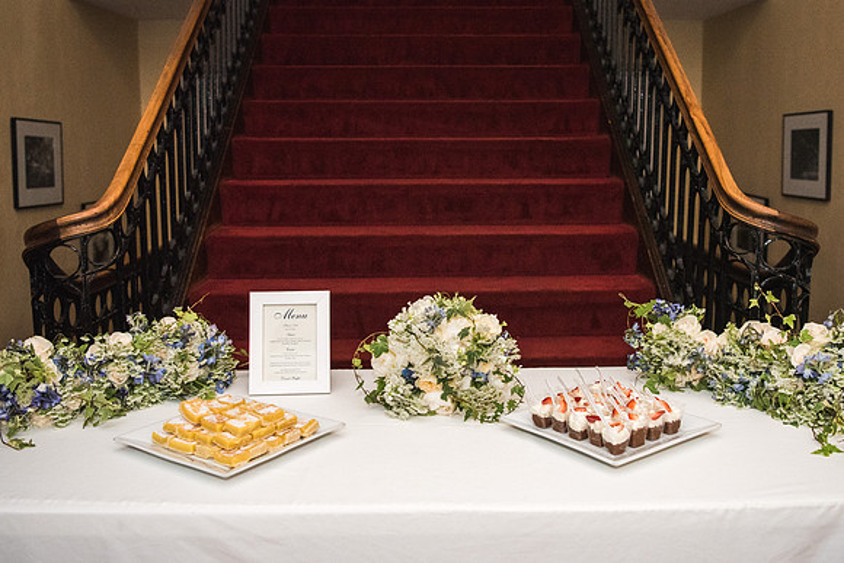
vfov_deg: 35.3
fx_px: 884
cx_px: 459
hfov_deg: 51.0
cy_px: 235
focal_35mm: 38
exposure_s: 1/200
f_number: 2.8
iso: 2500
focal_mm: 29
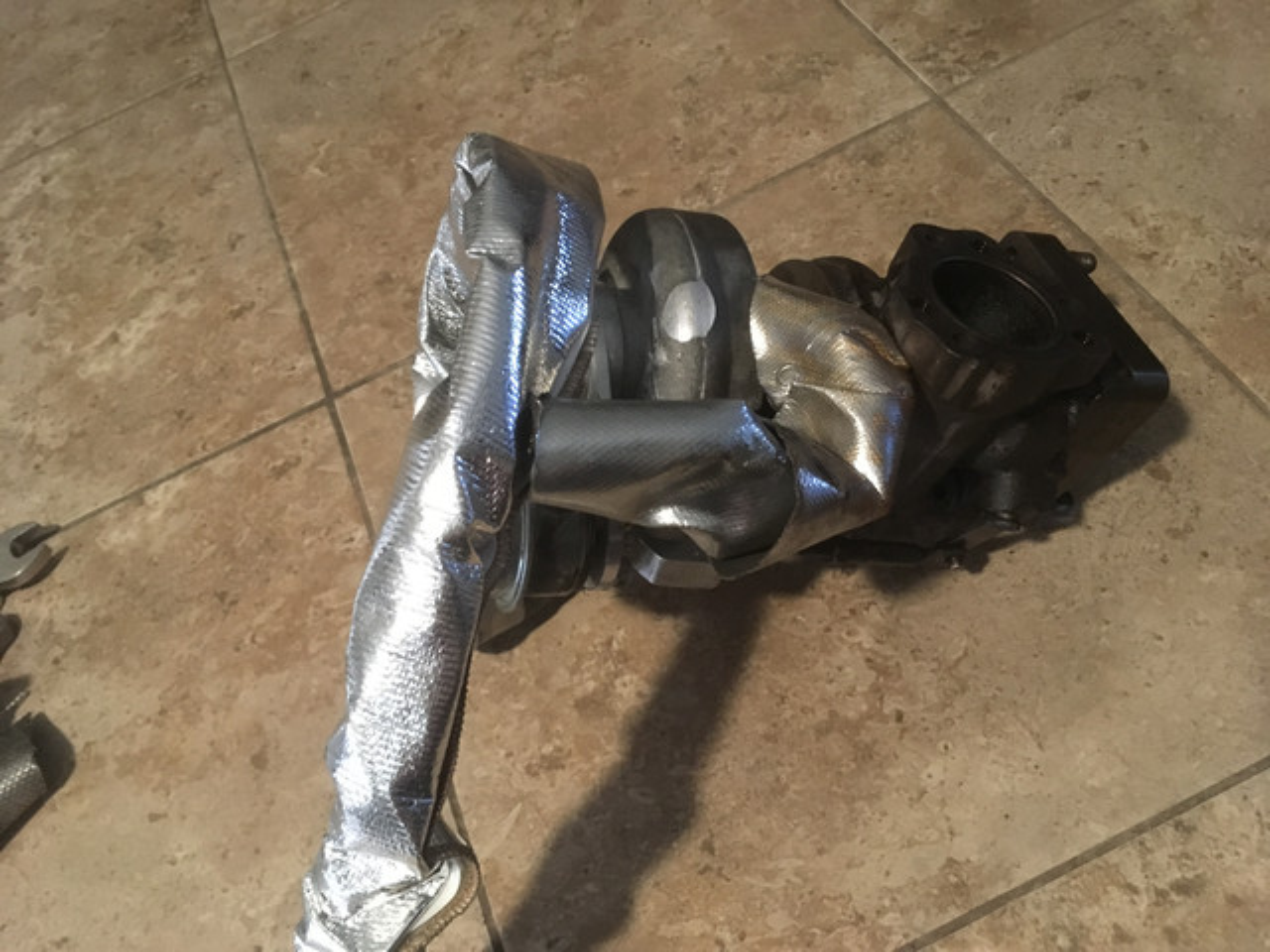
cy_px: 476
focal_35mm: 29
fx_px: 1064
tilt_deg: -54.3
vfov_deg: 48.2
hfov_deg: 61.7
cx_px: 635
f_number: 2.2
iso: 500
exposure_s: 1/15
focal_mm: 4.15
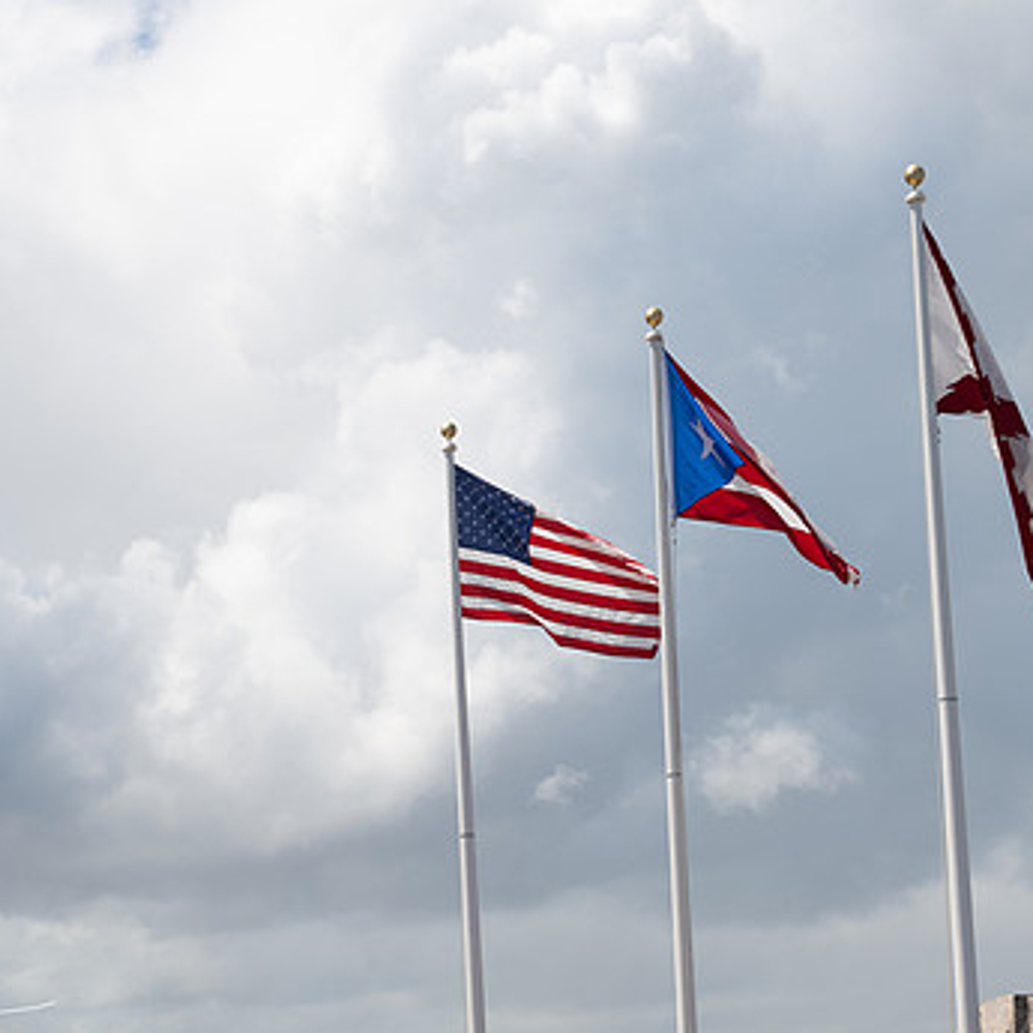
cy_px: 502
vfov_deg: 17.4
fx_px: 3376
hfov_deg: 17.3
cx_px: 713
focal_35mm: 100
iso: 64
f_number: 8
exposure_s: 1/125
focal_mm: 70
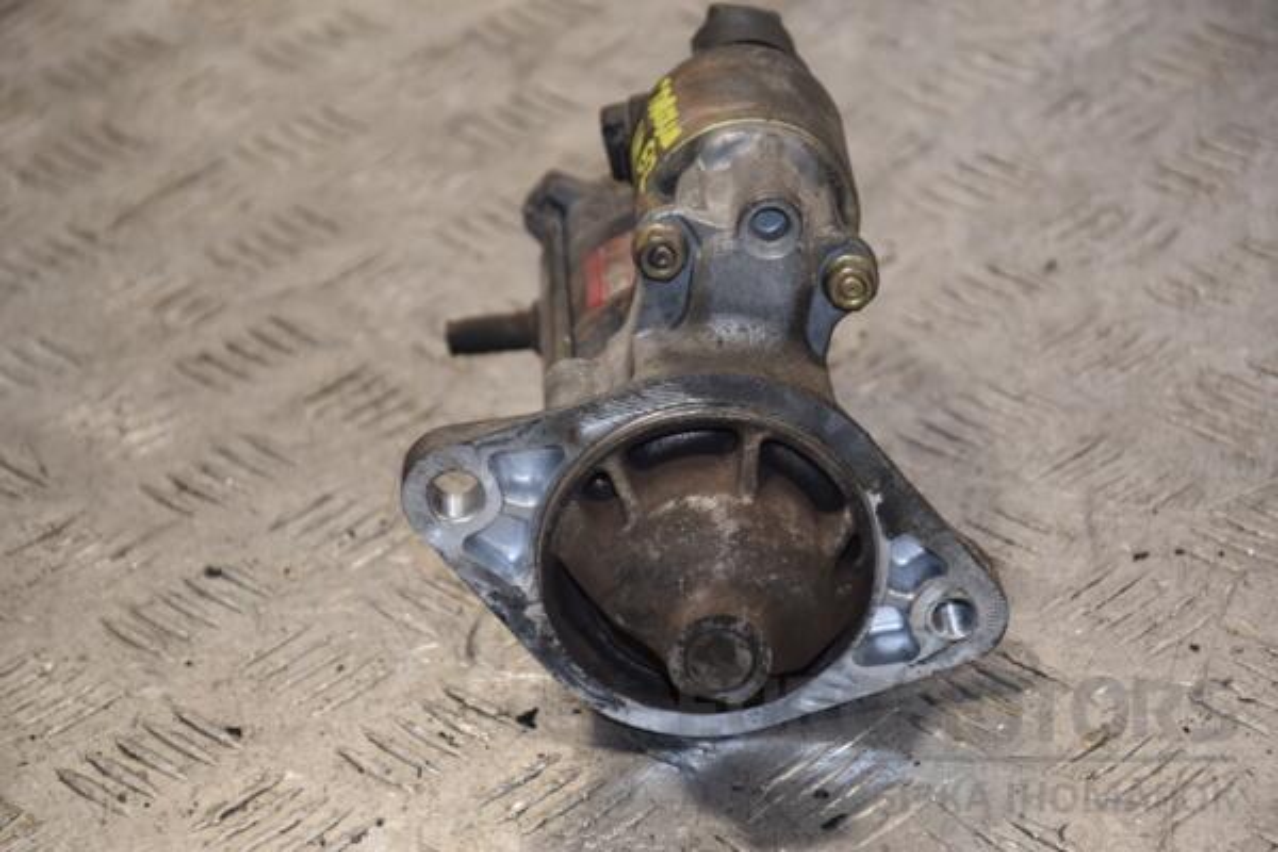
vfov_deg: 9.9
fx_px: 4899
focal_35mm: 138
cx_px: 639
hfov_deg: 14.9
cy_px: 426
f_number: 5.6
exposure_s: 1/125
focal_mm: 92
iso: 800
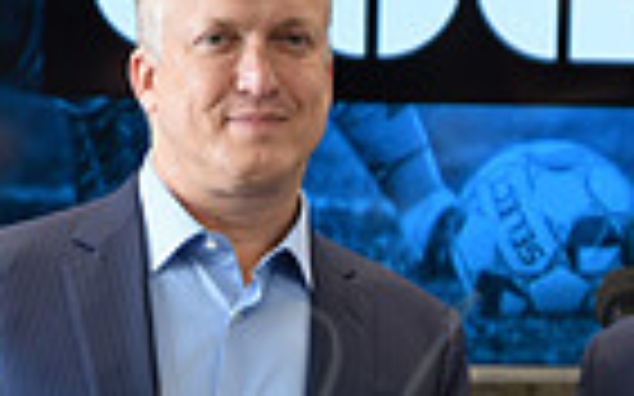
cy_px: 488
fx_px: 5061
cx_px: 378
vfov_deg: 4.5
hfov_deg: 7.2
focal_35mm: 293
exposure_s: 1/50
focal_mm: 70
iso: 400
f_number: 2.8
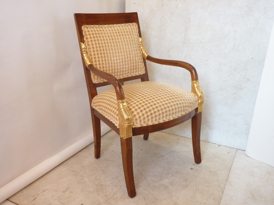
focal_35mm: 30
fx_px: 237
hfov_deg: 60.0
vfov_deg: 46.8
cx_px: 137
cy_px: 102
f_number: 3.4
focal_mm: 5
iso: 400
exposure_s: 1/20
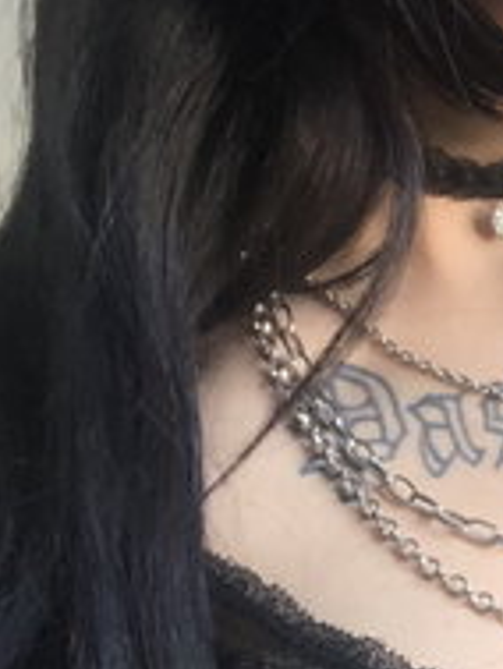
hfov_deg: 15.5
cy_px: 711
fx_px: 1742
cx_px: 694
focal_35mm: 90
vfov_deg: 20.8
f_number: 2.2
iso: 64
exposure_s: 1/50
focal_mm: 2.87
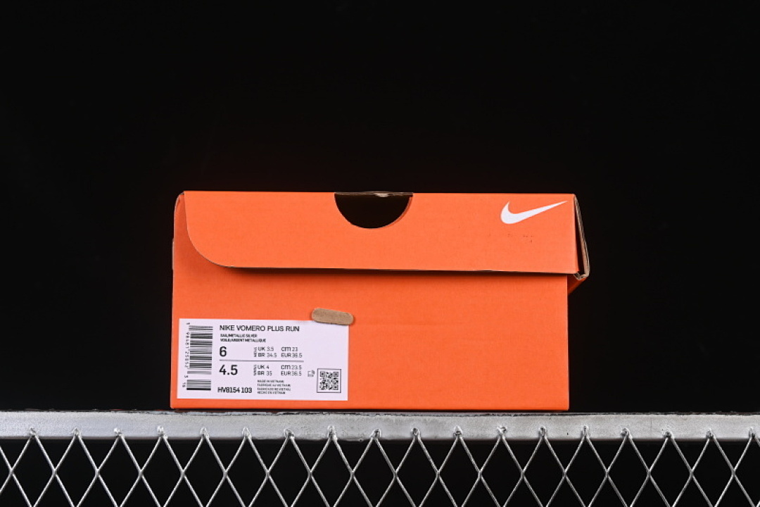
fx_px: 1583
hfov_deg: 27.0
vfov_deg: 18.2
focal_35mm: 75
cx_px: 380
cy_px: 254
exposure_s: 1/80
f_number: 8
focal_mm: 50
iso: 160
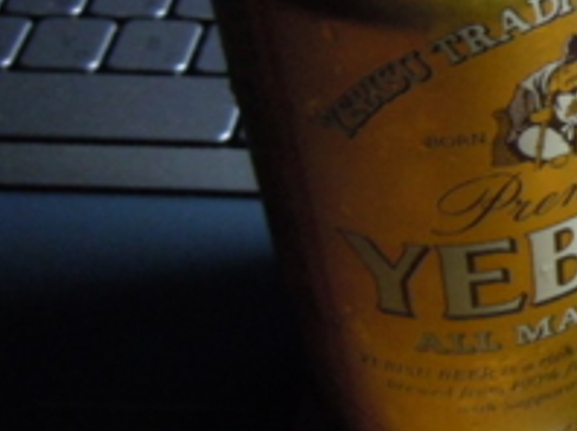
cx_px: 775
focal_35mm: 91
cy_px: 163
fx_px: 1515
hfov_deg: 19.6
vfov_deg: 16.2
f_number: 3.5
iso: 400
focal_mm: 5.4
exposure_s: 1/25
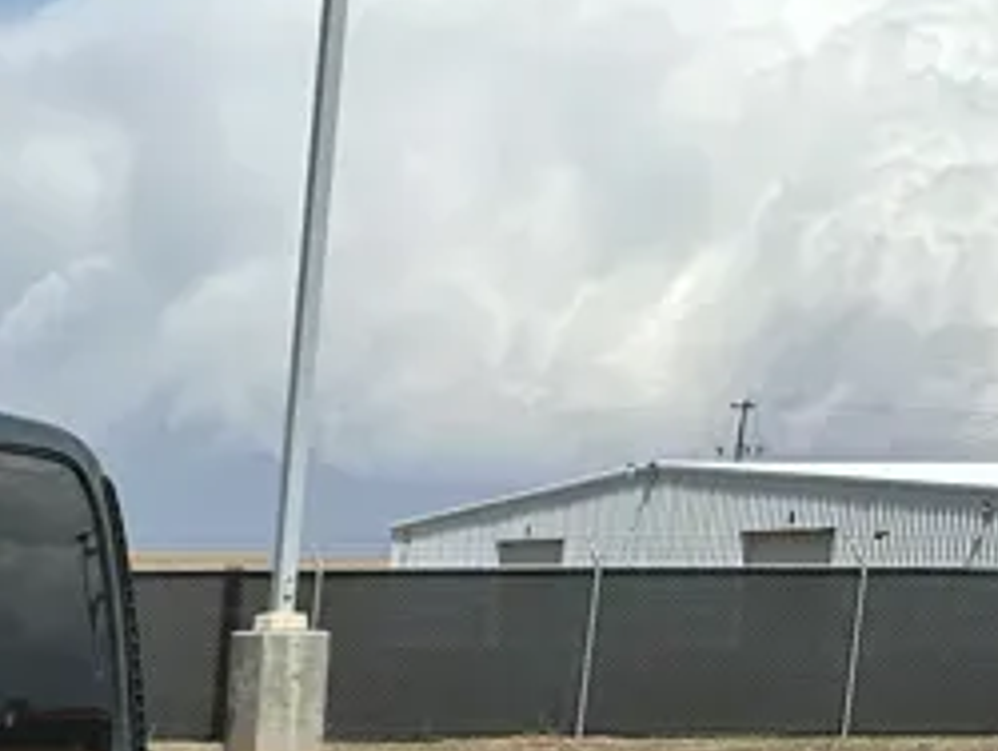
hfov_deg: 17.2
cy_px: 1150
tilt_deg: -11.2
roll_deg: +0.5
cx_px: -818
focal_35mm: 92
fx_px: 2655
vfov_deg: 14.9
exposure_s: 1/5525
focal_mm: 6.86
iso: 80
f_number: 1.78
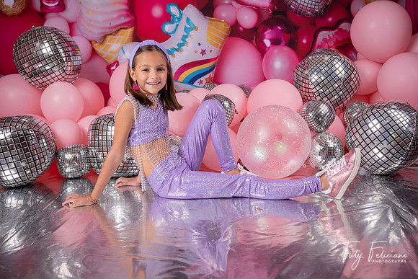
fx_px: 441
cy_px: 140
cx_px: 209
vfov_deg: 35.1
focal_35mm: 38
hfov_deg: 50.7
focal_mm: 38
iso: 200
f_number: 4
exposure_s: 1/125
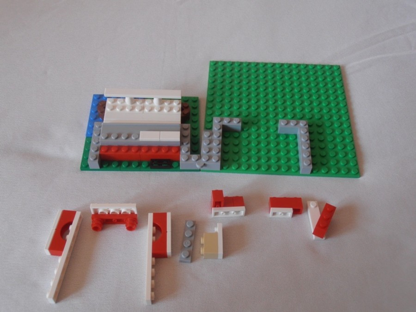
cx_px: 208
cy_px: 156
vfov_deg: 38.7
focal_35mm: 37
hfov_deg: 50.1
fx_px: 445
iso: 125
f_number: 3.9
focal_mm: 6.61
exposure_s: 1/40
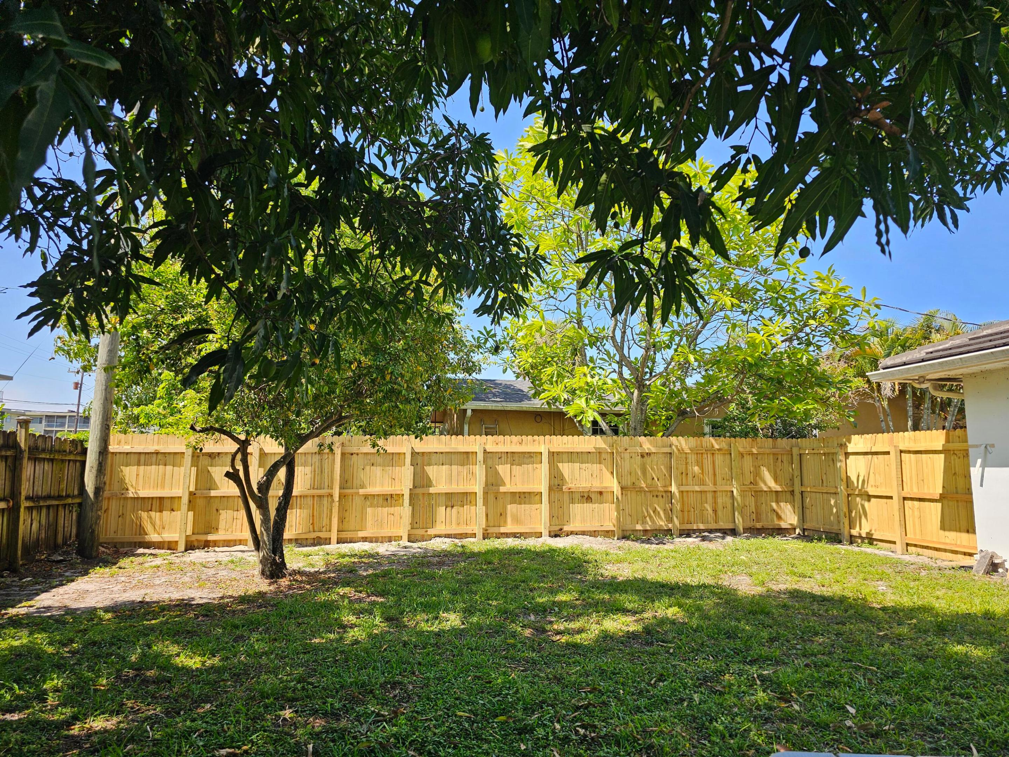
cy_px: 378
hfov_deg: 73.9
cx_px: 504
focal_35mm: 23
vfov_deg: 58.9
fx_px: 670
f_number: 1.7
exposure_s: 1/227
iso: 10
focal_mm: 6.3
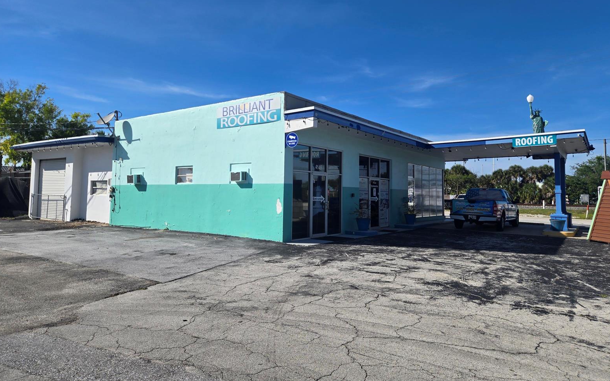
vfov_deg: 49.1
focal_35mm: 25
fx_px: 416
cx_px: 308
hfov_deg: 72.5
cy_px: 163
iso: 25
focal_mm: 5.4
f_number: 1.8
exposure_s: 1/2767
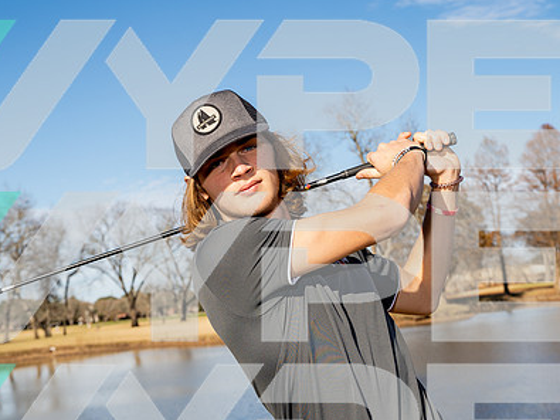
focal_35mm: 65
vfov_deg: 22.5
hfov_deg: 29.8
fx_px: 1051
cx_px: 234
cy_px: 267
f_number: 5.6
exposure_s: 1/250
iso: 100
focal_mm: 46
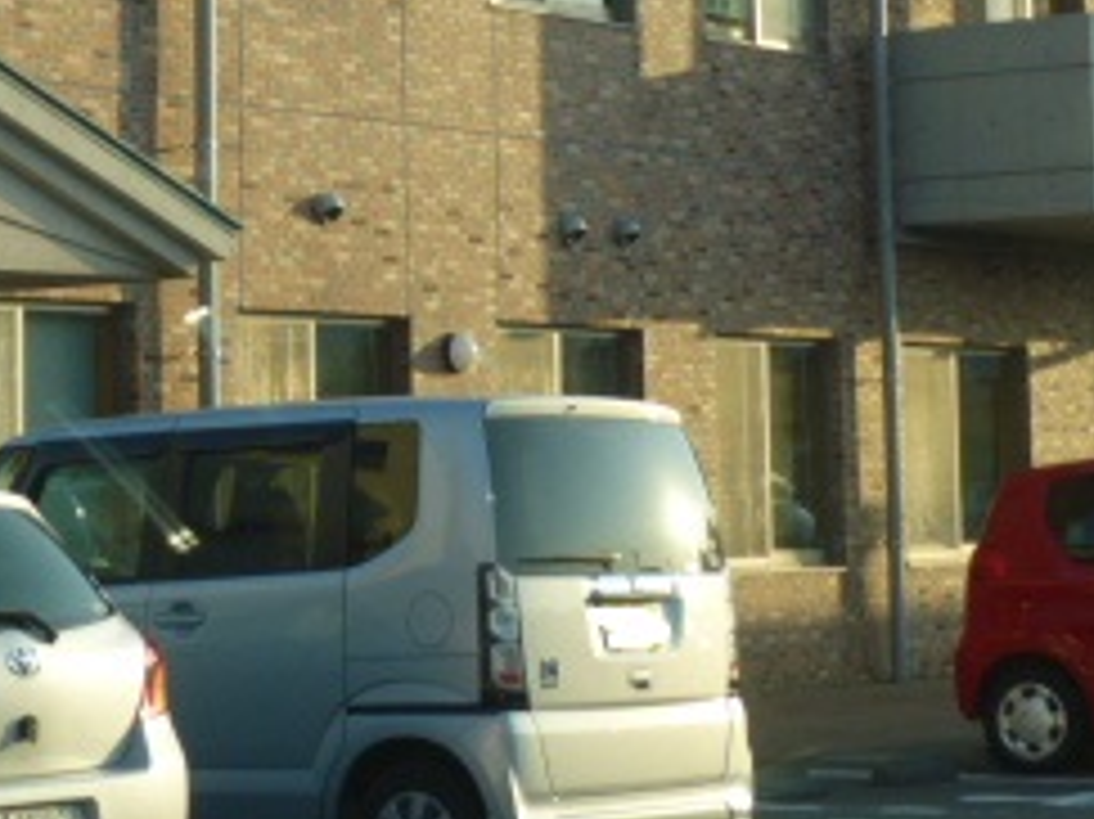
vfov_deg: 13.6
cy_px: 86
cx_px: 257
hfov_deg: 18.1
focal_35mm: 108
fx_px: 3412
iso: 100
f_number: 3.8
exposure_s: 1/250
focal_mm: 7.4
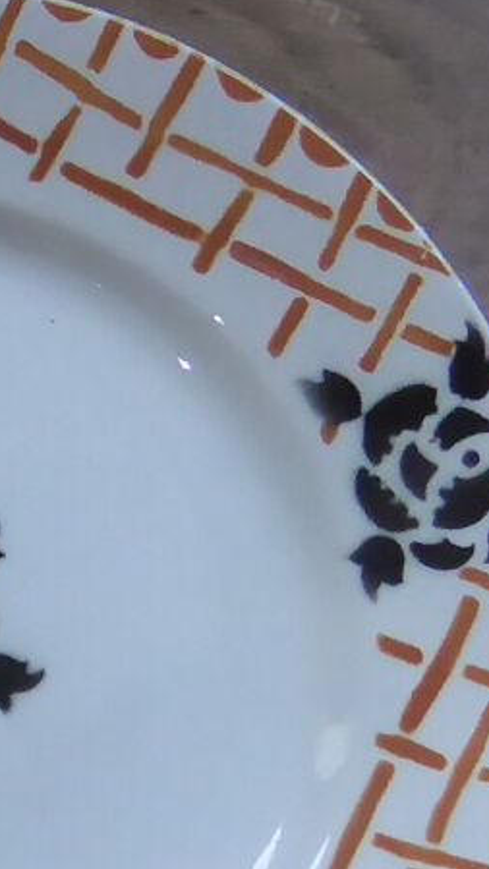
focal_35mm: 121
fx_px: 2790
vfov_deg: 16.3
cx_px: -858
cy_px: 1267
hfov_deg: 8.7
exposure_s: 1/50
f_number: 3.3
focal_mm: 4.3
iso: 400
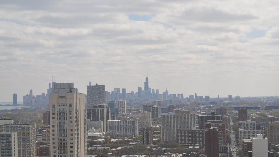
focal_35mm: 87
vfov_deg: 14.0
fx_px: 640
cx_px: 140
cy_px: 87
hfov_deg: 24.6
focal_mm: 55
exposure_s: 1/320
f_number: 9
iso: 200
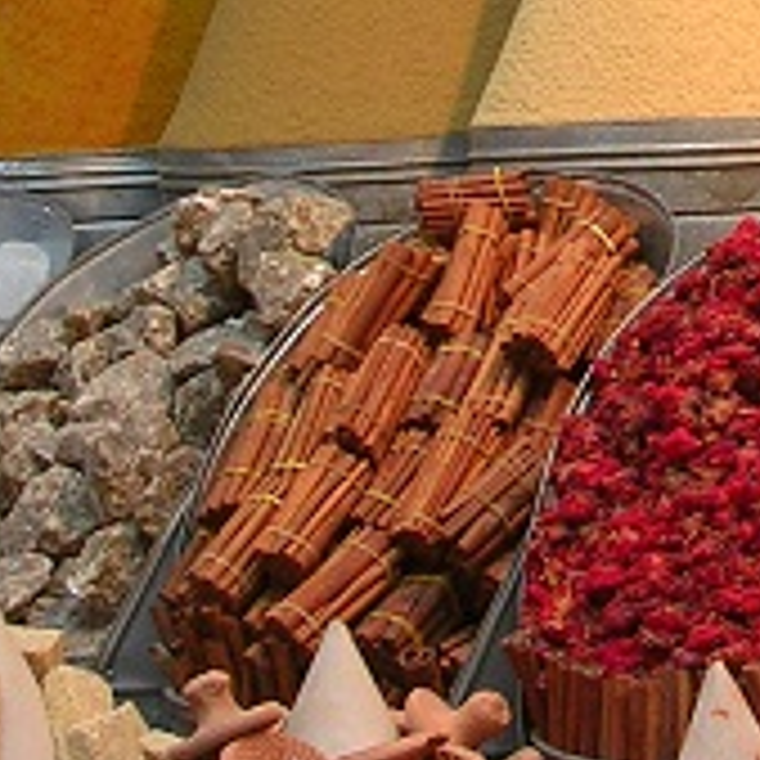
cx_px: 960
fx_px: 3030
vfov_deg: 13.9
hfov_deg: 13.8
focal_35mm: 122
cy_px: -124
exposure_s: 1/9
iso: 50
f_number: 2.8
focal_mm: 5.8
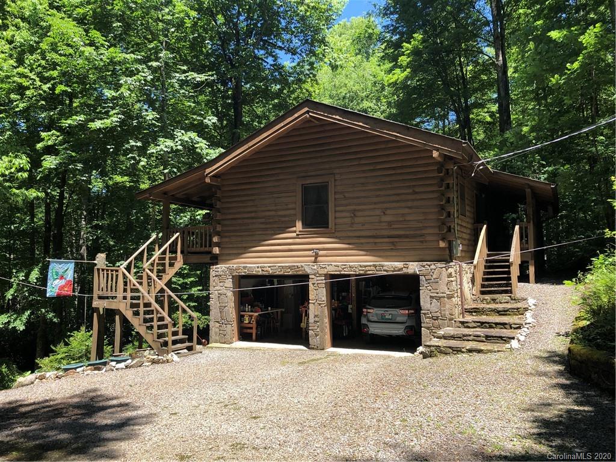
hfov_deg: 63.4
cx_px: 308
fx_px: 498
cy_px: 231
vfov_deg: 49.7
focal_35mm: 28
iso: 20
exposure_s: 1/657
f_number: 1.8
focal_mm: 4
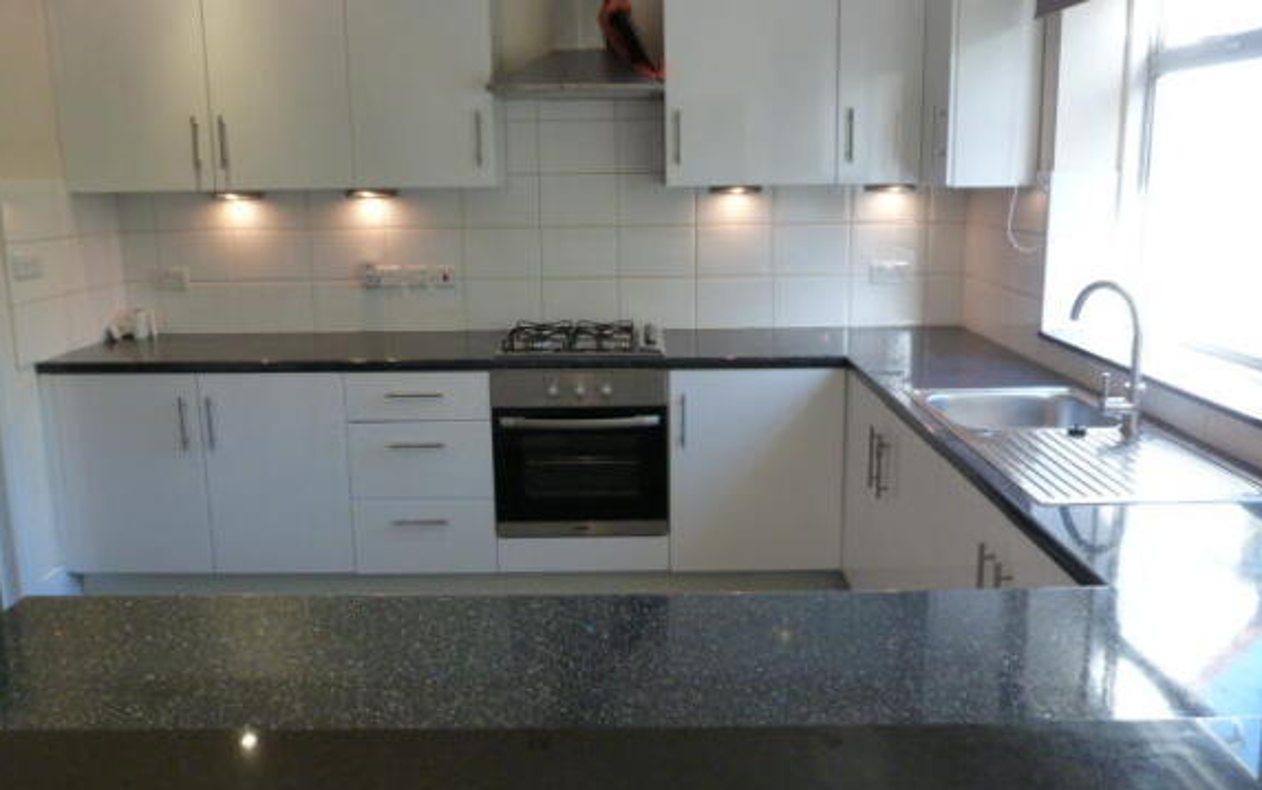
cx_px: 639
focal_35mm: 27
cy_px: 341
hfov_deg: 68.4
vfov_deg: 45.9
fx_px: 929
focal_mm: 4.5
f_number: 2.8
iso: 320
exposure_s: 1/60
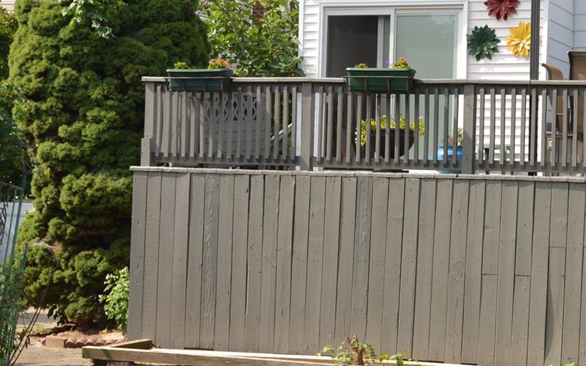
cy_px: 146
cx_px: 478
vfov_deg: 16.1
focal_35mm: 81
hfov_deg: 25.1
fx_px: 1293
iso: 100
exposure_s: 1/200
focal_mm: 32
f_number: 8
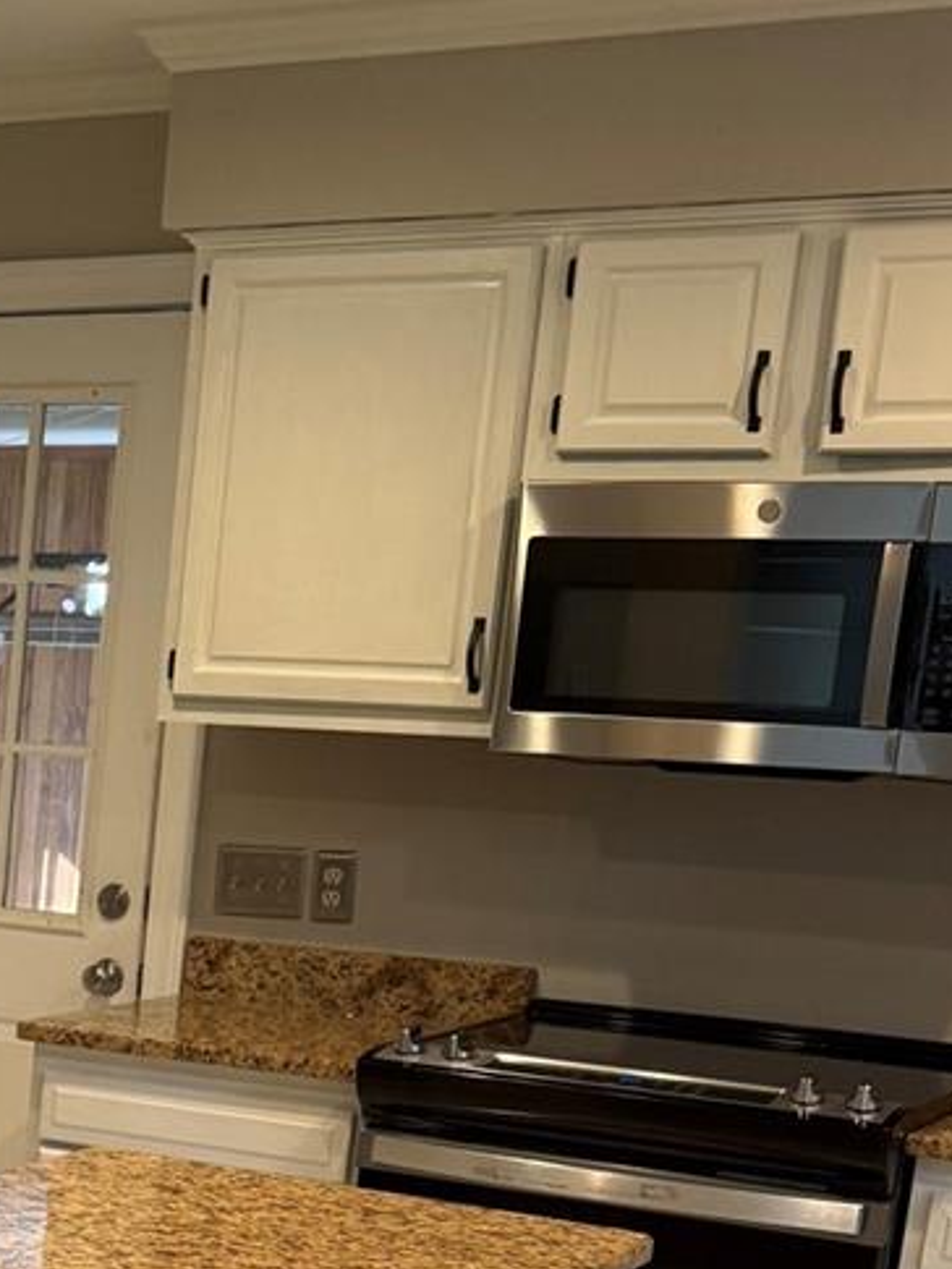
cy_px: 1376
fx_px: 2786
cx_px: -330
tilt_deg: -14.9
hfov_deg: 18.0
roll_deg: -2.9
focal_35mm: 76
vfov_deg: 24.1
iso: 160
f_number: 1.78
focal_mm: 6.76
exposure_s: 1/60
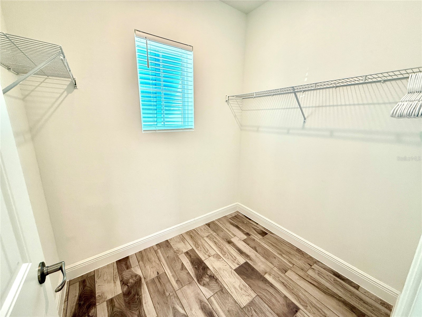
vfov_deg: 85.7
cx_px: 211
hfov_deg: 102.1
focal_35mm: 14
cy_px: 158
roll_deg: -0.1
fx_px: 171
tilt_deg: -14.0
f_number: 2.2
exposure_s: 1/120
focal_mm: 2.22
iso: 125
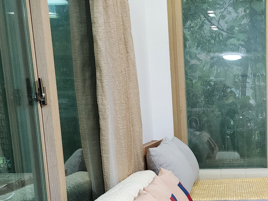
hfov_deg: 30.4
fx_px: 465
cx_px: 254
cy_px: 203
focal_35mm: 60
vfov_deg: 23.4
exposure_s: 1/120
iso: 200
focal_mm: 6.4
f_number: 1.8
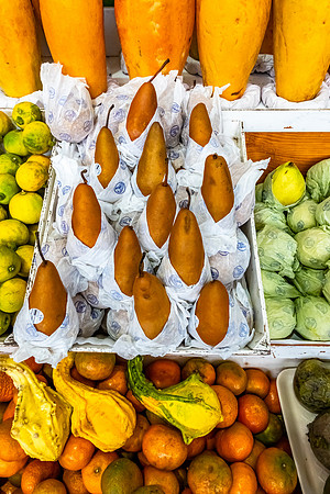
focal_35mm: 24
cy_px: 247
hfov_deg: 53.1
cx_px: 165
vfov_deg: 73.7
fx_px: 330
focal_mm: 9
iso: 500
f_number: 8
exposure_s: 1/60
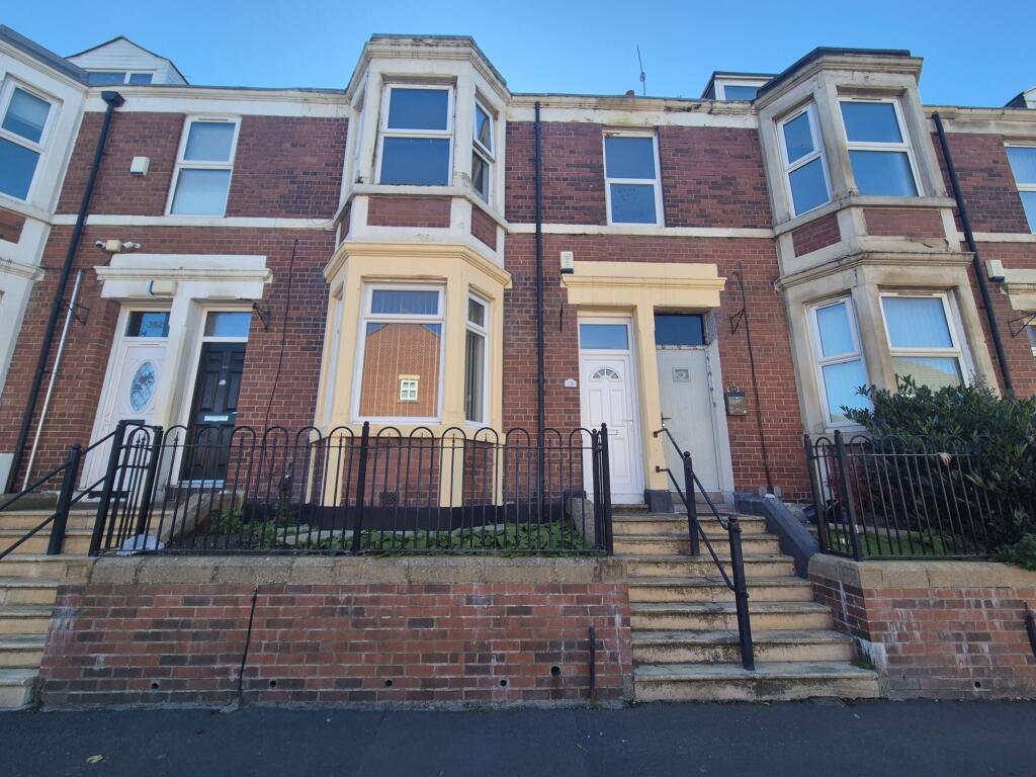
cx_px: 518
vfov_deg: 89.9
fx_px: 389
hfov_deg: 106.2
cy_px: 388
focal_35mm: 13
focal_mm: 2.2
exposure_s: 1/628
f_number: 2.2
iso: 50
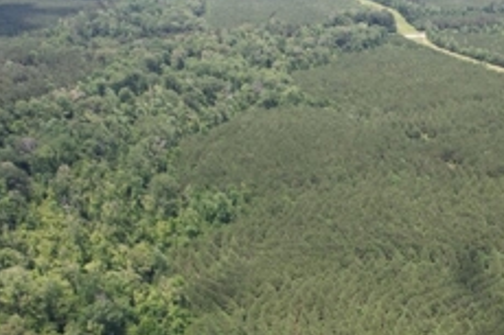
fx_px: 602
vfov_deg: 30.6
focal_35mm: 43
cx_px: 401
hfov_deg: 43.4
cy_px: 256
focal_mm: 8.38
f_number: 2.8
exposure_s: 1/800
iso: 100
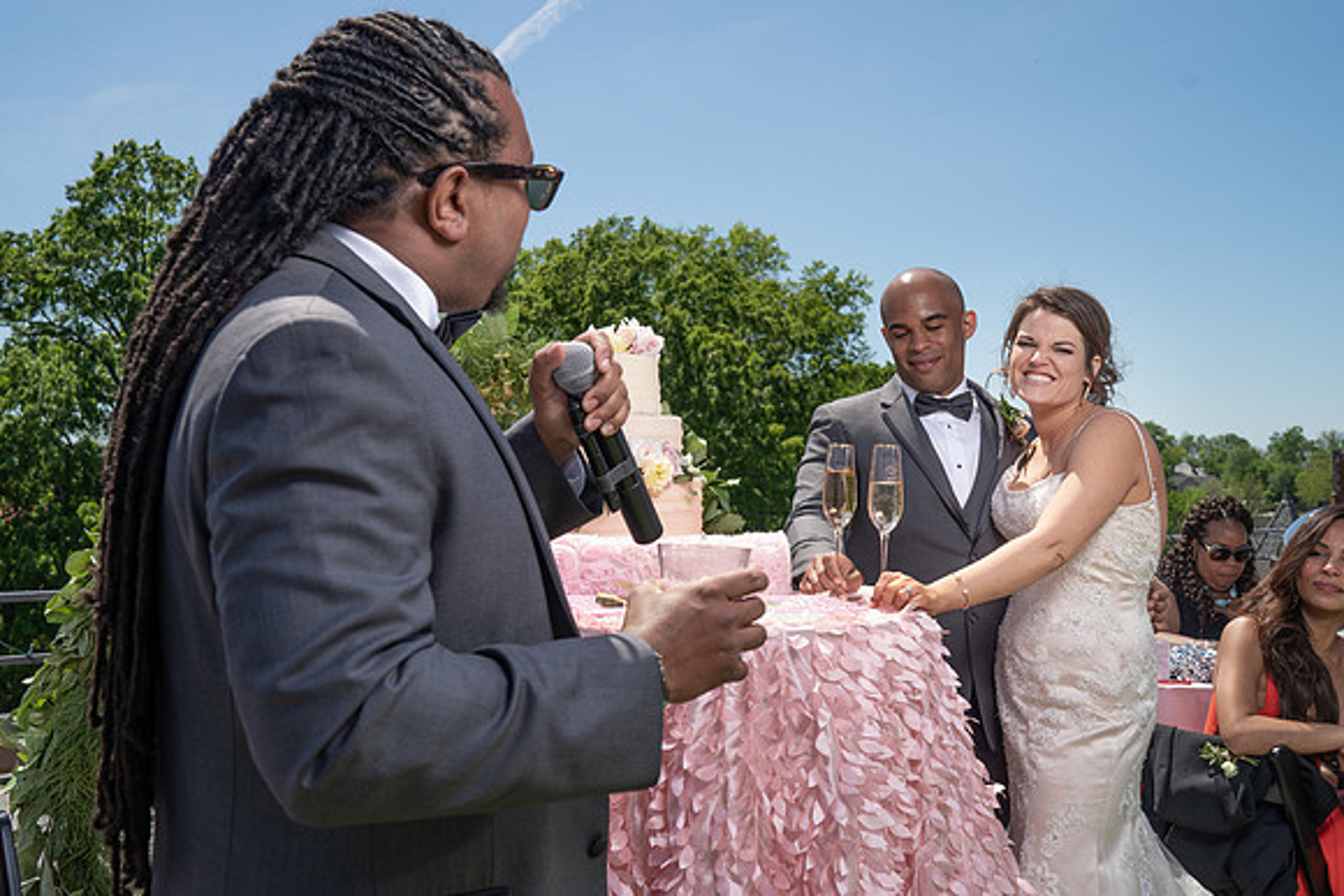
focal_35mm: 37
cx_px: 702
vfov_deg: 35.7
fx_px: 1392
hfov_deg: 51.5
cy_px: 428
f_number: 7.1
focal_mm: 35
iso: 50
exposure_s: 1/250
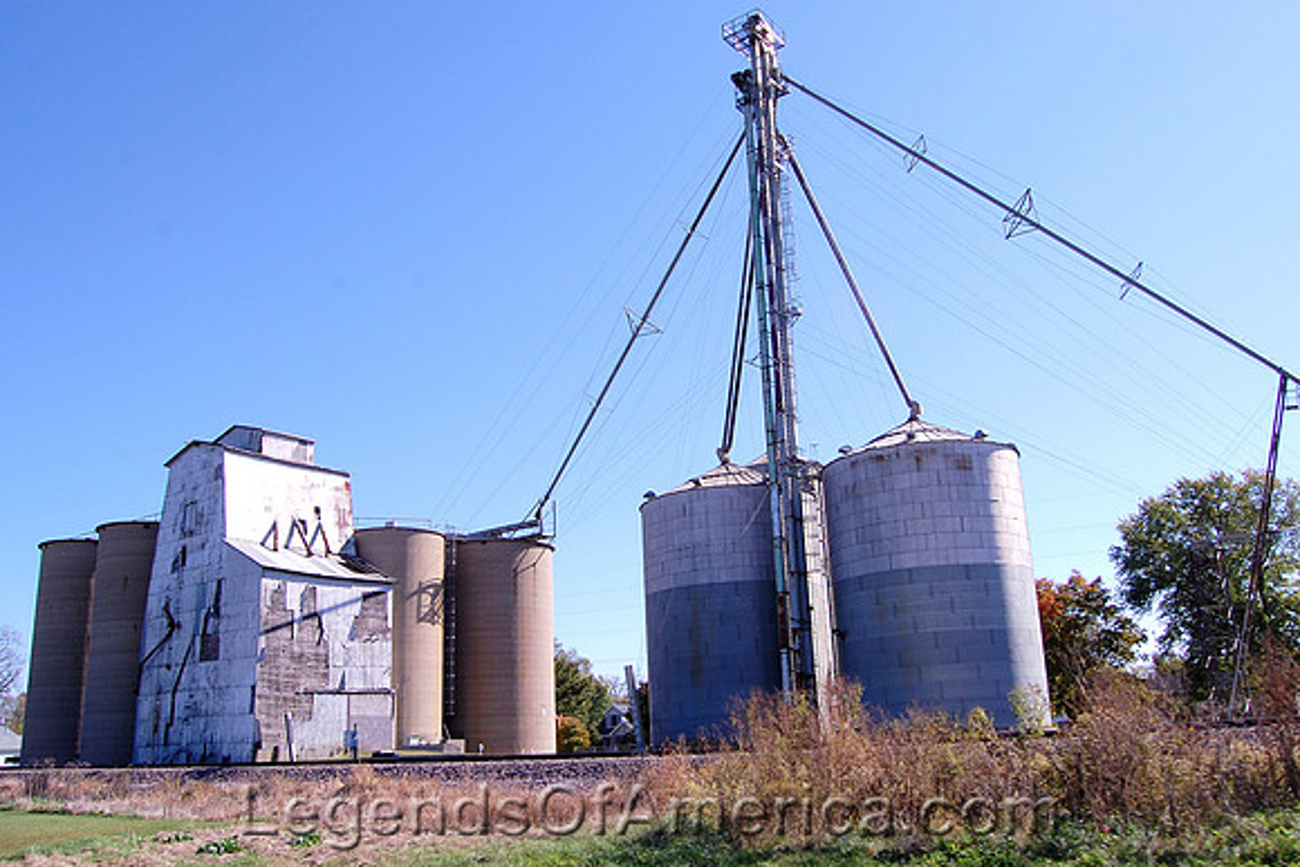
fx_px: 975
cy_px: 434
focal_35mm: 27
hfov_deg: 67.4
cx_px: 650
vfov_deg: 48.0
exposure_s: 1/320
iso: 200
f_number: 9
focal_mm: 18
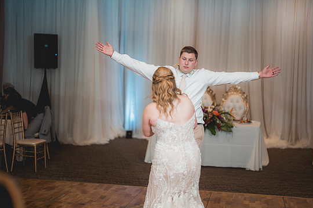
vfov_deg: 25.1
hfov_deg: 36.9
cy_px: 111
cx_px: 168
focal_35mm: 54
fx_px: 469
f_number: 1.2
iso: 80
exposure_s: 1/250
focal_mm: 50
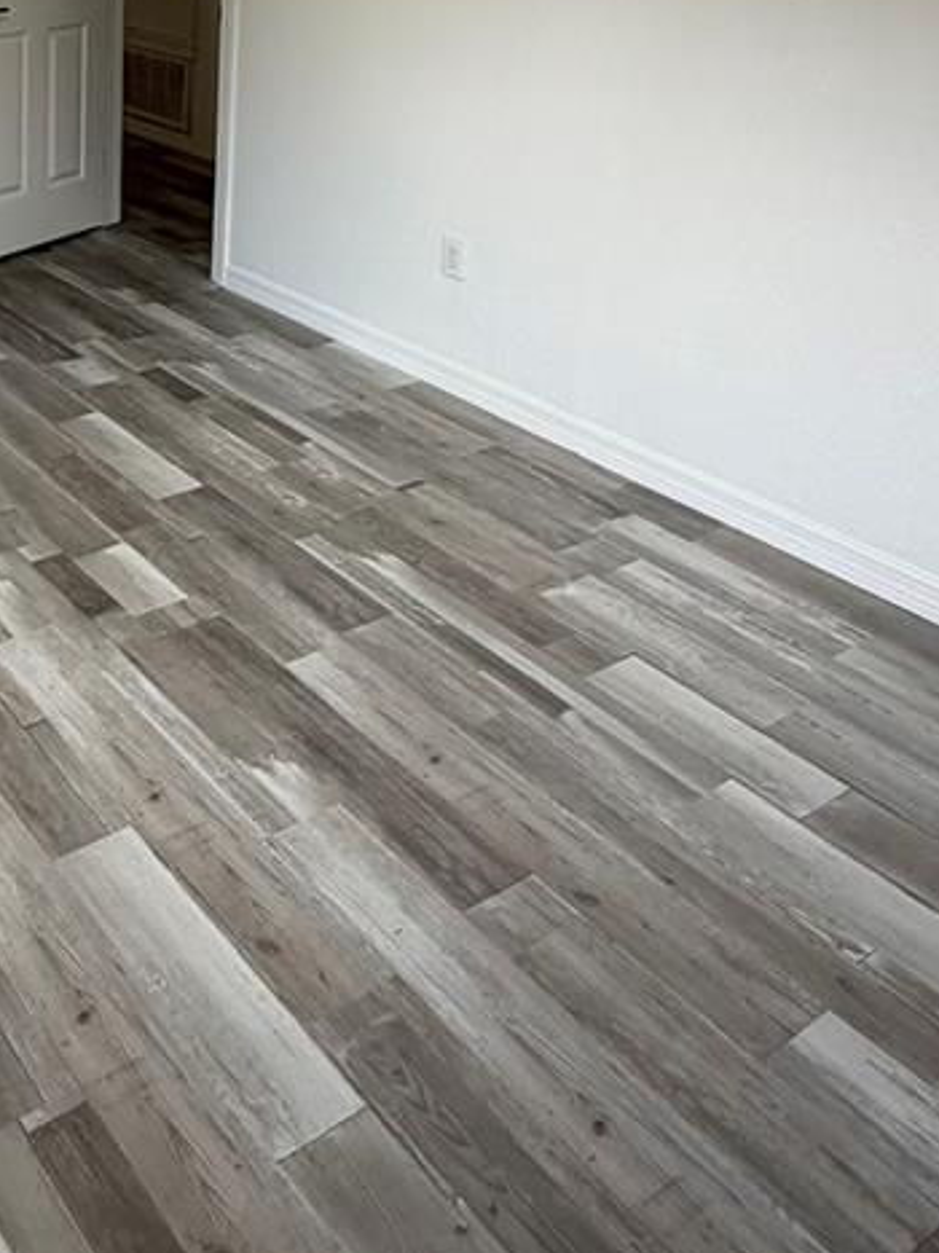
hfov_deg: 36.4
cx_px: 43
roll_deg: +0.8
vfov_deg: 46.1
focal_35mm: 36
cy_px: 113
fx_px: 1303
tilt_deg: -10.5
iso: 80
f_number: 2.2
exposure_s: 1/121
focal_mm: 2.22
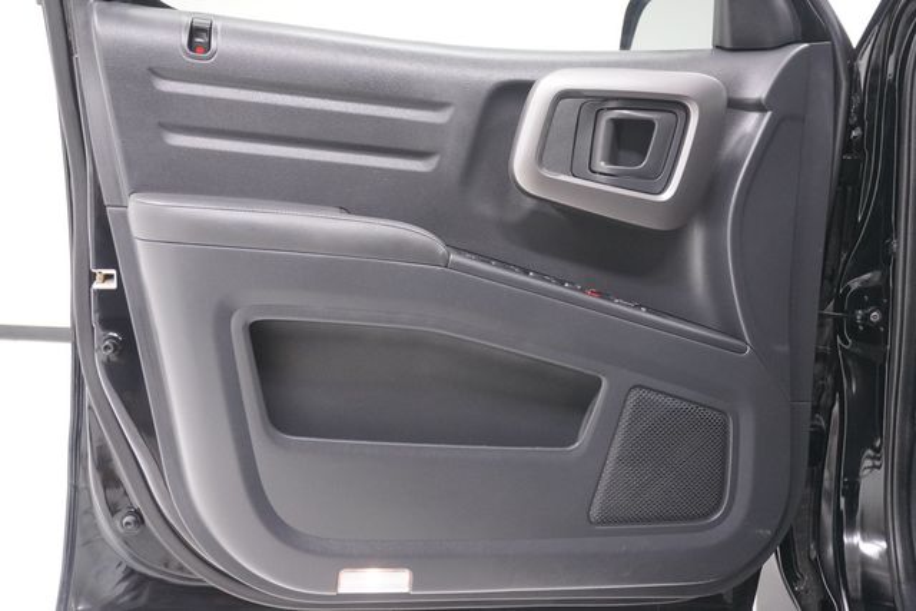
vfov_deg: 36.9
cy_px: 306
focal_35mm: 36
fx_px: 916
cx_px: 458
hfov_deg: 53.1
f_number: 4.5
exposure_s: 1/160
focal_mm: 24
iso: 2500
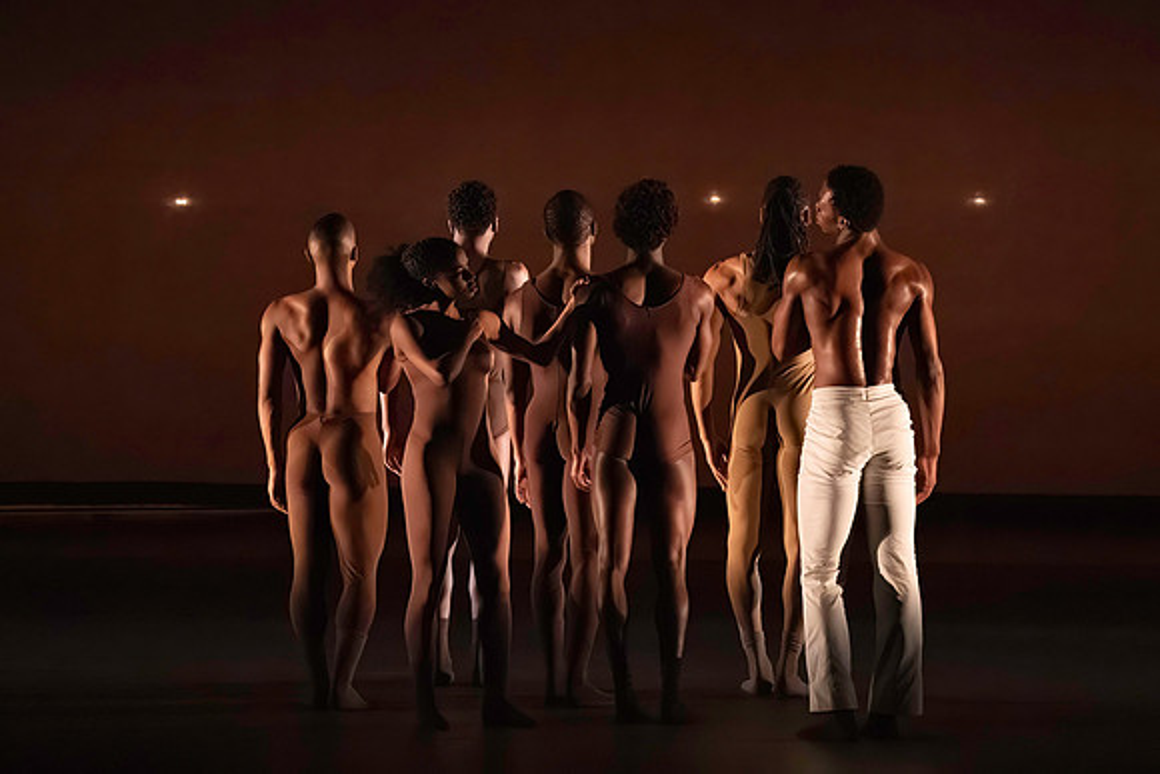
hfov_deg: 6.8
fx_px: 9751
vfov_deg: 4.5
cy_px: 356
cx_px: 686
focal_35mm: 303
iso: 20000
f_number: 5.6
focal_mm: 247
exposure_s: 1/400
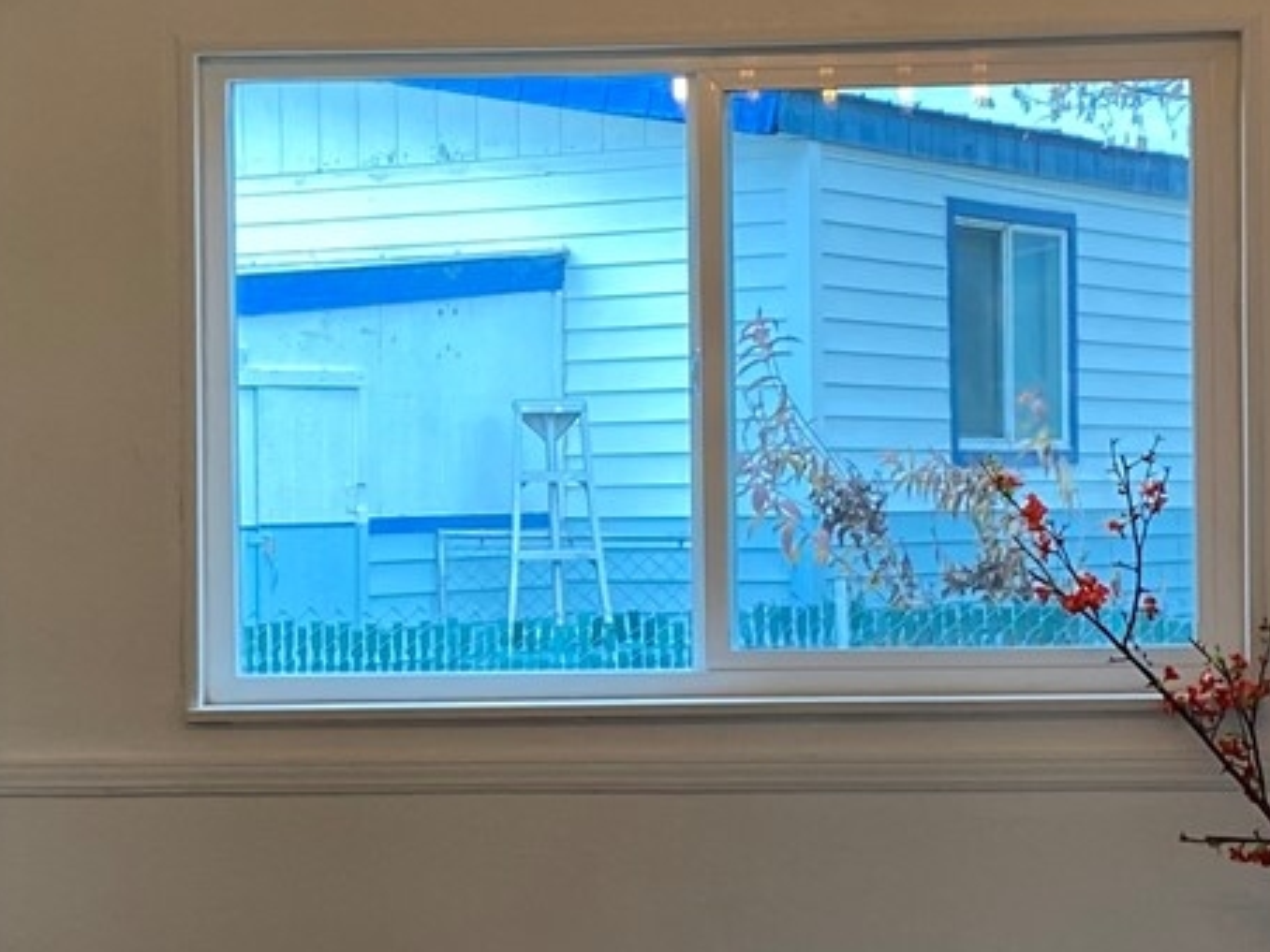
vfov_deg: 16.1
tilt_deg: +0.7
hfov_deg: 21.3
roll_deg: +0.2
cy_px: 505
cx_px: 638
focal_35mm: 92
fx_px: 3375
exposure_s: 1/60
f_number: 1.8
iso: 80
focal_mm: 4.25
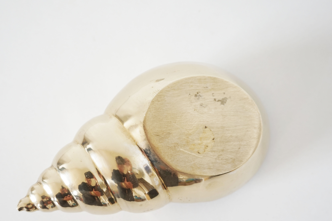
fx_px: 402
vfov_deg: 30.6
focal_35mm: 44
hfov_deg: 44.8
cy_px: 136
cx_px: 148
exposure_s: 1/60
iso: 160
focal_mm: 23
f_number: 4
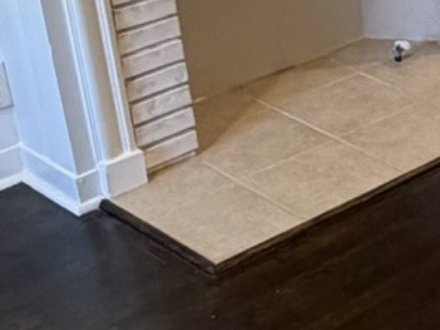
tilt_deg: -21.5
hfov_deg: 16.9
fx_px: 1233
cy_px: 3
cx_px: 777
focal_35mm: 97
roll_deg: -2.0
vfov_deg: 15.0
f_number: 2.2
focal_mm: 2.22
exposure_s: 1/60
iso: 250
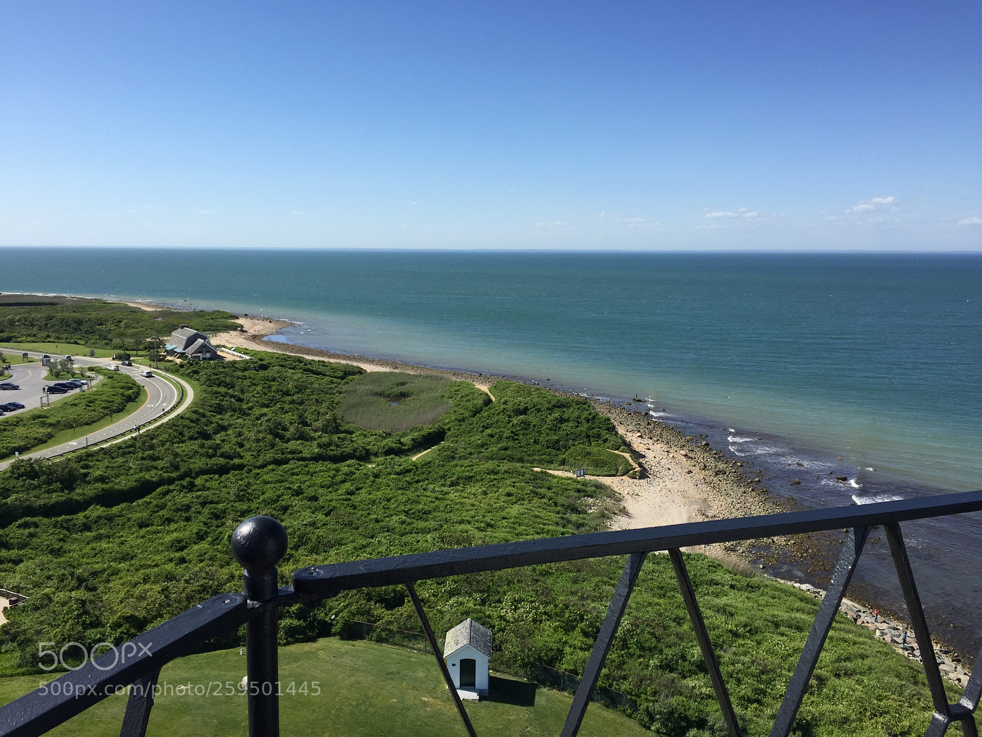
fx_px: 823
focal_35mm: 29
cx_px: 491
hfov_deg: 61.7
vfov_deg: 48.2
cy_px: 368
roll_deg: -1.0
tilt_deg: -7.2
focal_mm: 4.15
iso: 32
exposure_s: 1/1980
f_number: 2.2
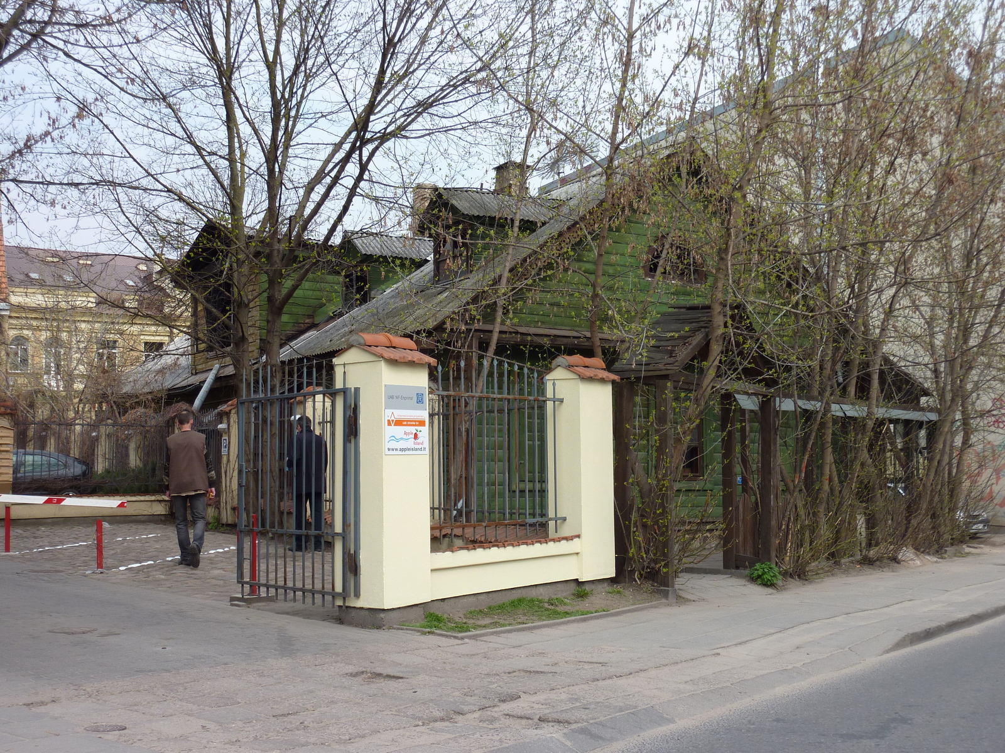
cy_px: 376
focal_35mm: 40
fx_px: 1161
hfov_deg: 46.8
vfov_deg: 36.0
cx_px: 502
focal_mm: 6.5
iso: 80
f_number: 4
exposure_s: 1/400
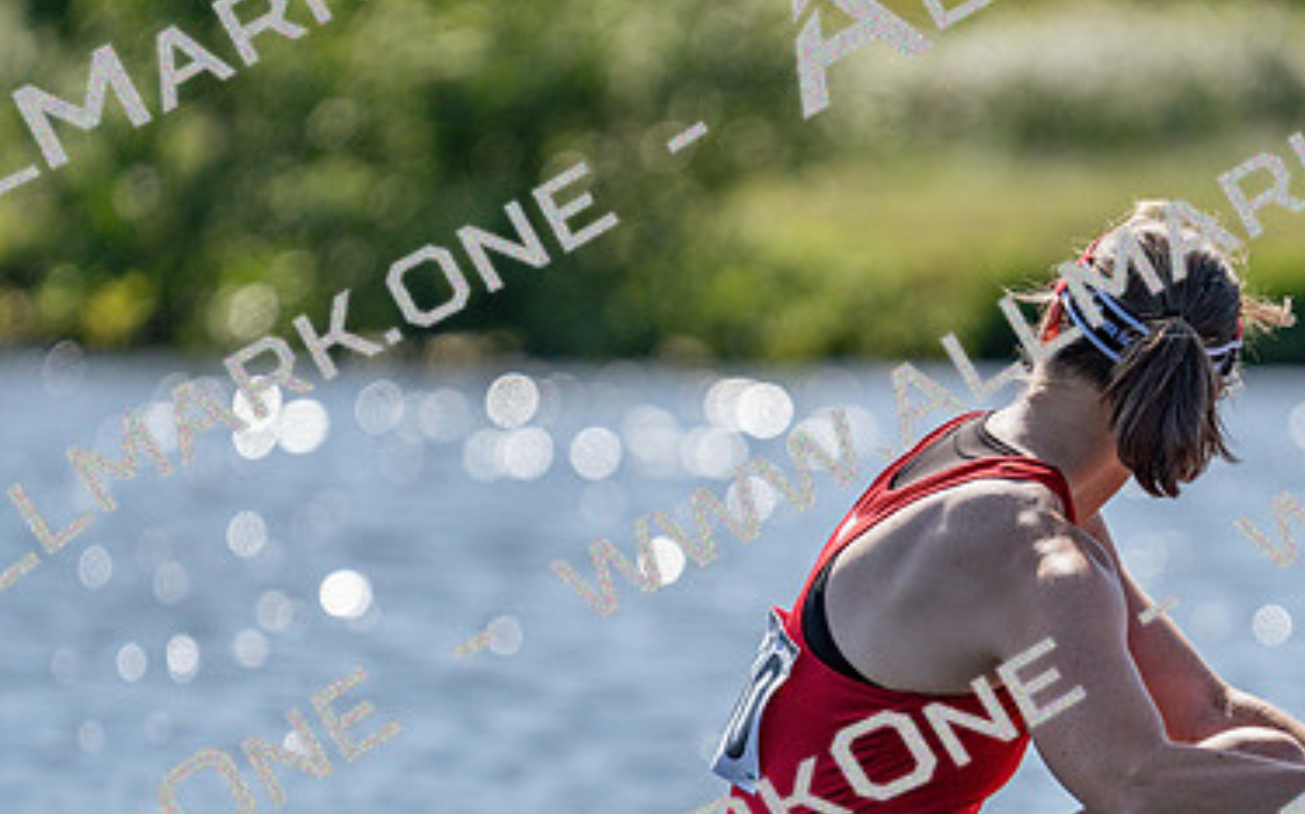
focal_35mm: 655
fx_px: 23285
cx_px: 981
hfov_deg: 3.2
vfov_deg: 2.0
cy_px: 628
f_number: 6.3
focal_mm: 415
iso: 250
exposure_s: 1/2000
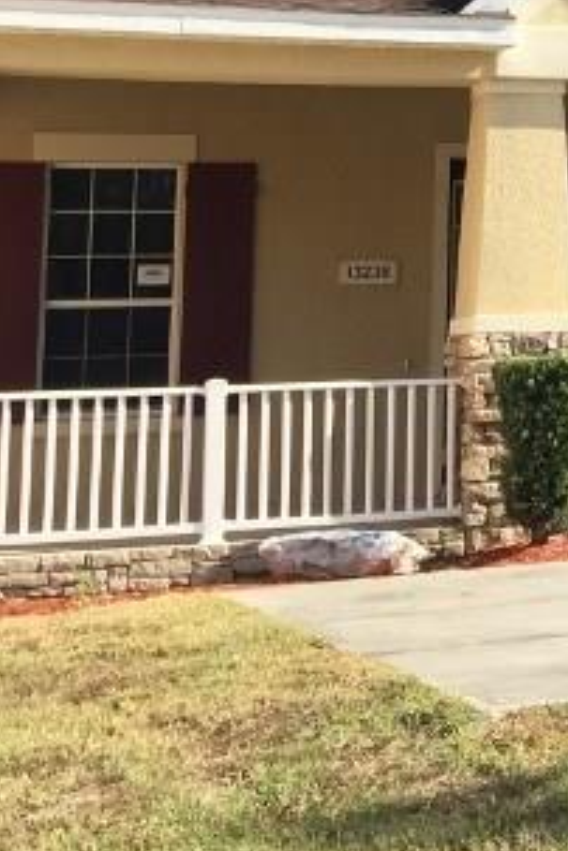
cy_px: 22
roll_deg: +0.0
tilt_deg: +8.8
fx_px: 2414
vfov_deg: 19.5
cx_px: 1203
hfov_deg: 11.8
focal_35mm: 102
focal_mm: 4.15
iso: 32
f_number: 2.2
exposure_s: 1/775
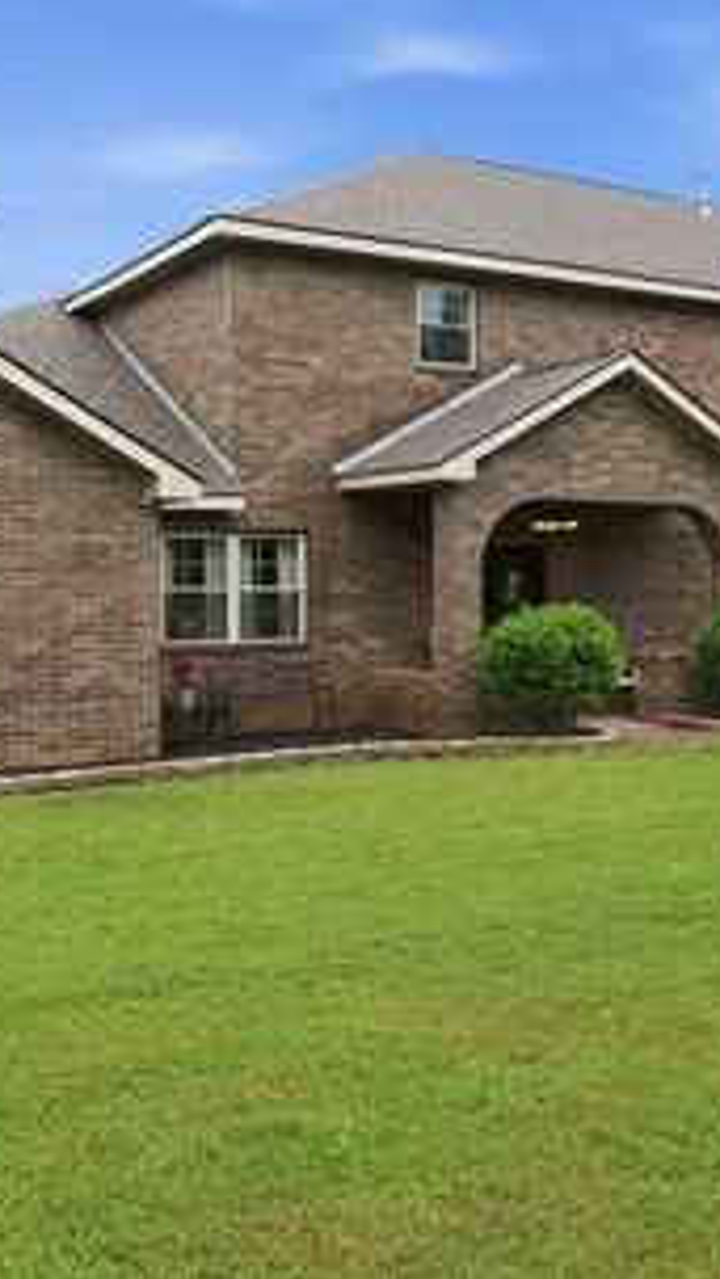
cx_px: 484
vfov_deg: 47.3
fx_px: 1459
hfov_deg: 27.5
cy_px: 587
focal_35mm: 43
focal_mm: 25
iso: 400
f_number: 8
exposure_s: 1/250
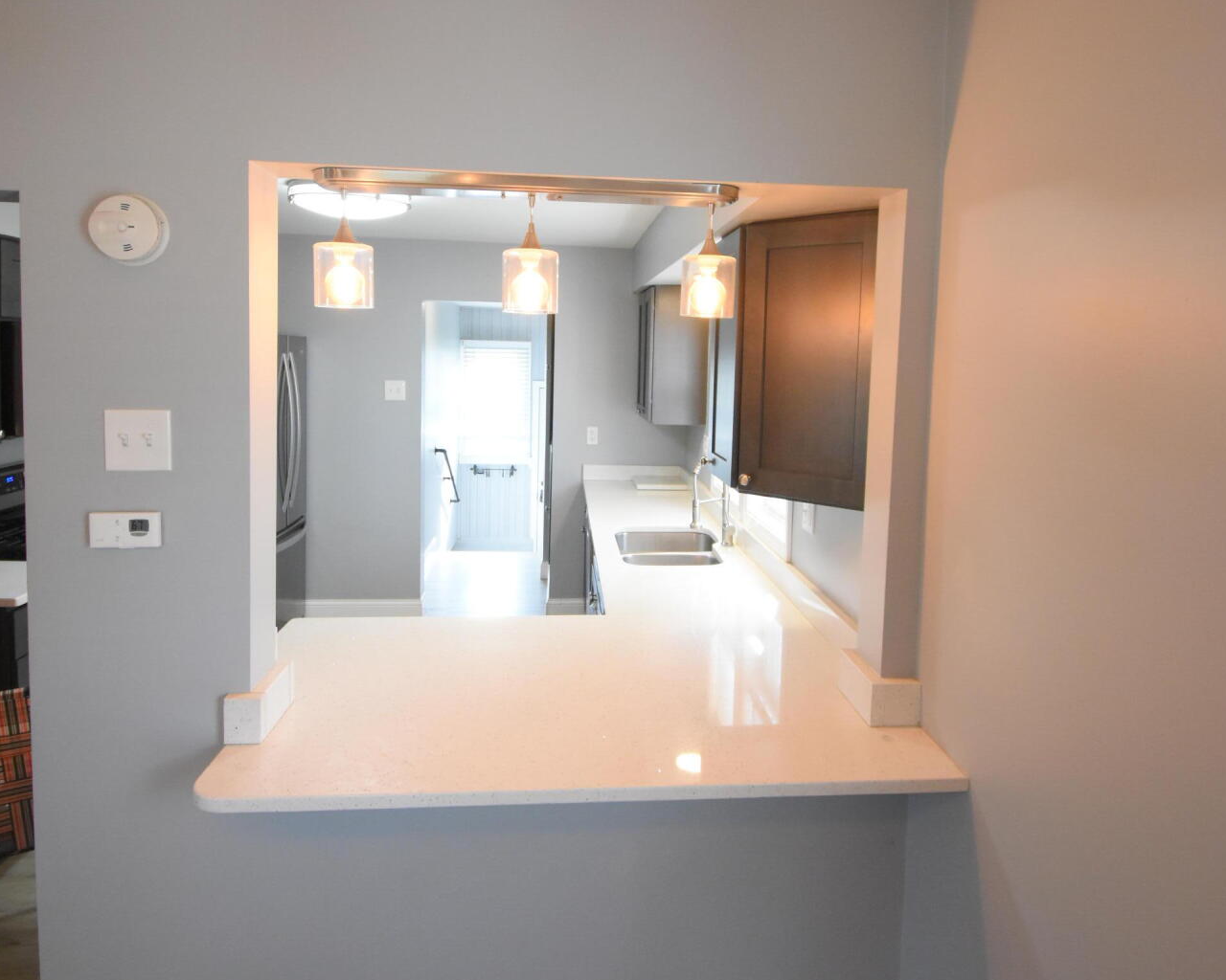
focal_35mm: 22
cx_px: 635
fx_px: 798
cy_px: 412
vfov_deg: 62.8
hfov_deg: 75.0
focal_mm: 10
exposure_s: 1/125
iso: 2000
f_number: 4.5
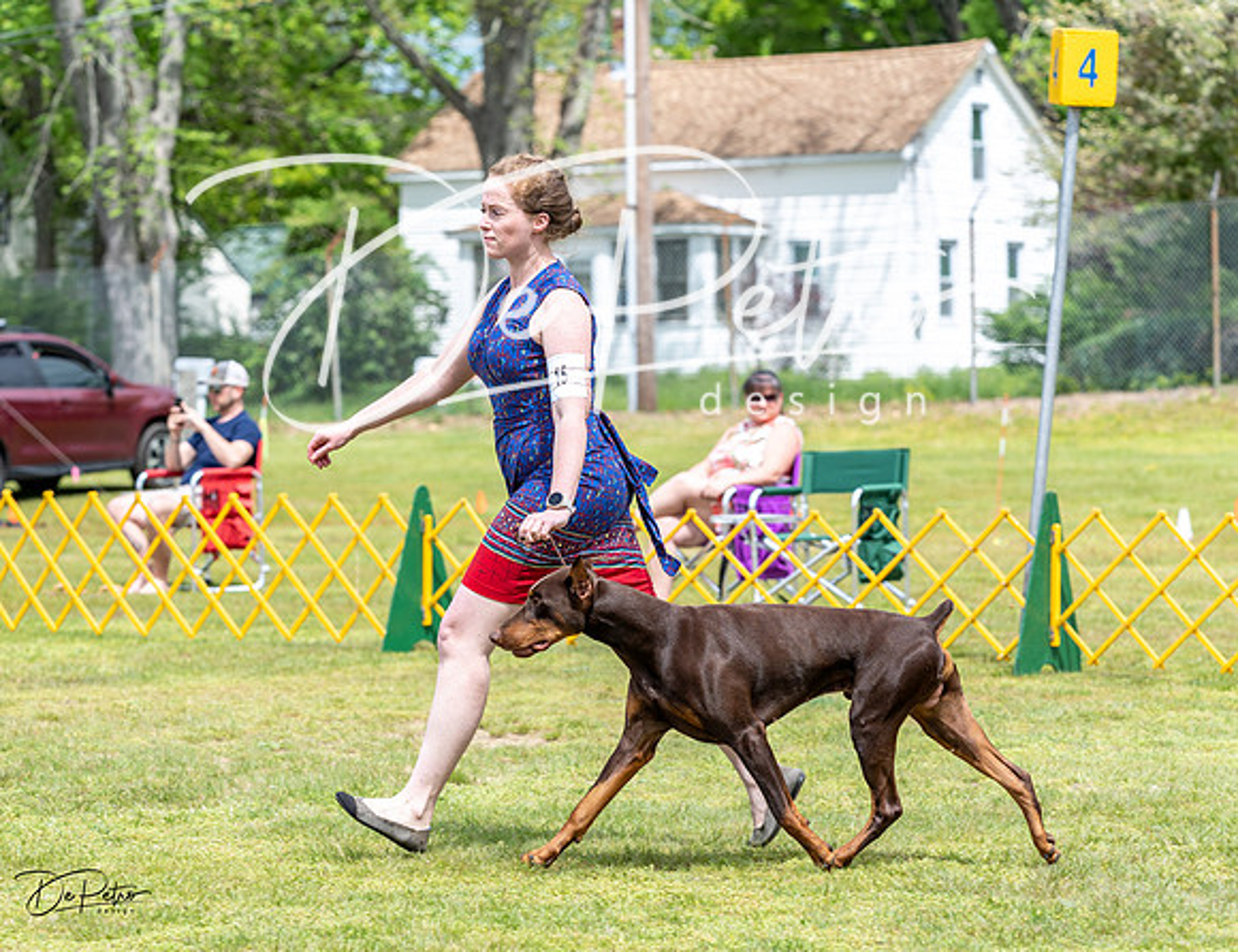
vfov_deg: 11.0
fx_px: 4933
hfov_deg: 14.3
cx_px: 553
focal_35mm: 137
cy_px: 517
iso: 100
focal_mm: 111
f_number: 4.5
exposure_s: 1/640
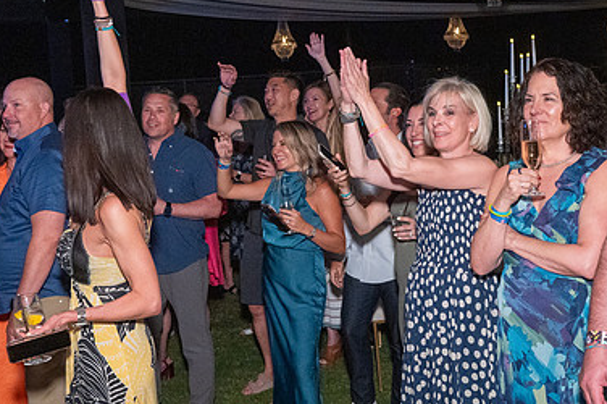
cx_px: 278
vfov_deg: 25.0
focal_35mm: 54
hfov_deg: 36.9
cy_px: 173
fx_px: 910
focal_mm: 35
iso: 6400
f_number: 11
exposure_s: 1/160
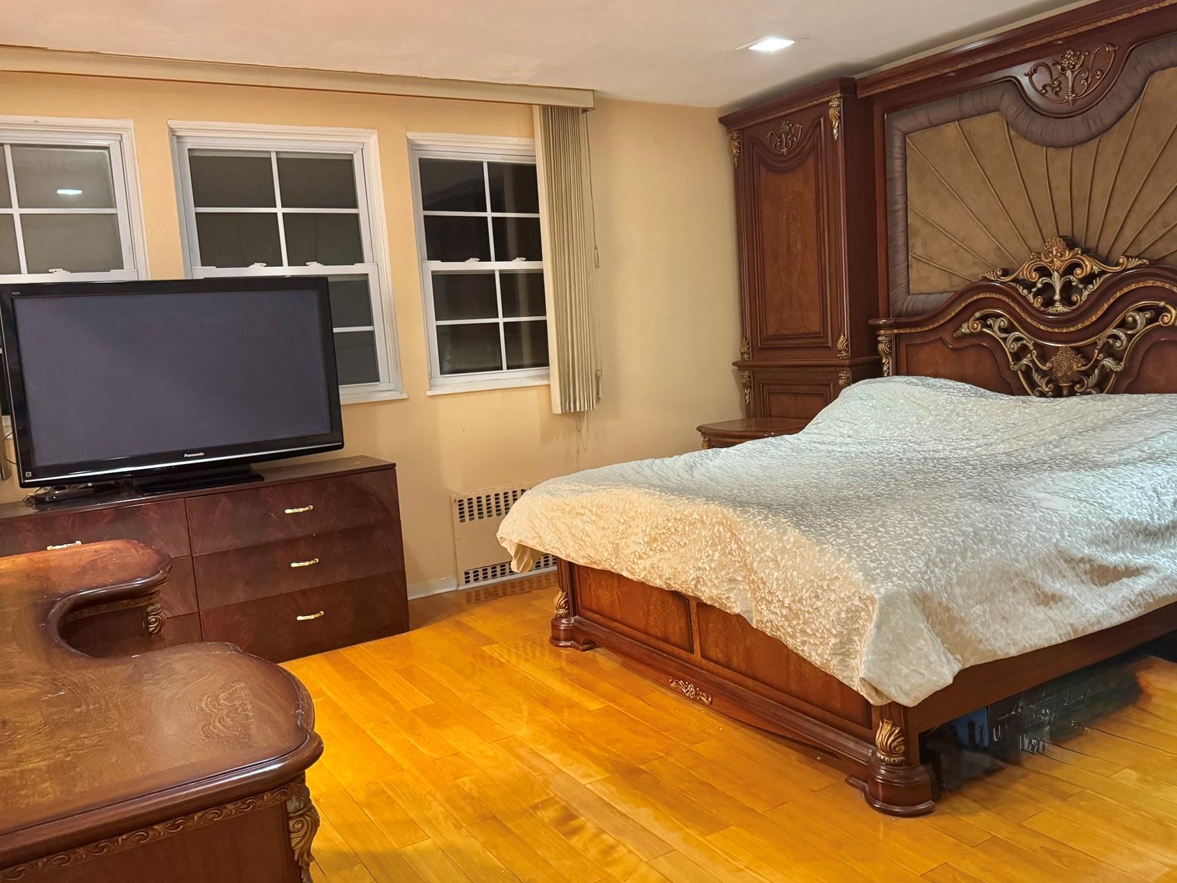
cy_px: 442
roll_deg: +3.9
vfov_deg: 48.2
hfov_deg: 61.6
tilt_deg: -6.6
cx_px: 637
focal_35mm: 29
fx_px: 986
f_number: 1.78
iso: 800
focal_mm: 6.76
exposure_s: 1/40
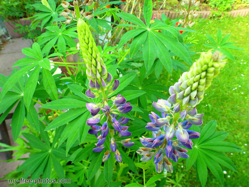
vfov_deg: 54.9
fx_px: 180
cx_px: 124
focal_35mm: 25
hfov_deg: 69.4
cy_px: 94
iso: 100
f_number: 3.3
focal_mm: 4.3
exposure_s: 1/60
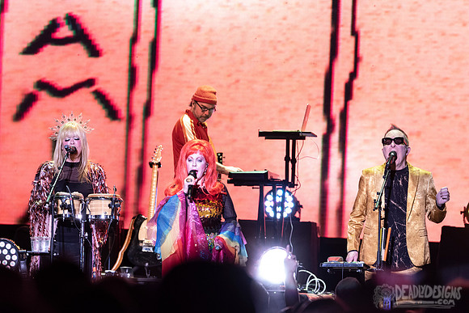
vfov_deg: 3.3
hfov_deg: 4.9
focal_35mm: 418
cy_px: 131
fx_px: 5450
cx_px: 234
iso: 2500
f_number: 5.6
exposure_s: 1/160
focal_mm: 360
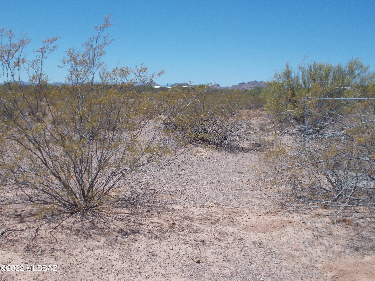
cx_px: 188
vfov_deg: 36.8
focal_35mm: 39
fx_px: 422
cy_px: 140
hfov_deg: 47.9
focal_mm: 6.9
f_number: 9.8
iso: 80
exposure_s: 1/160
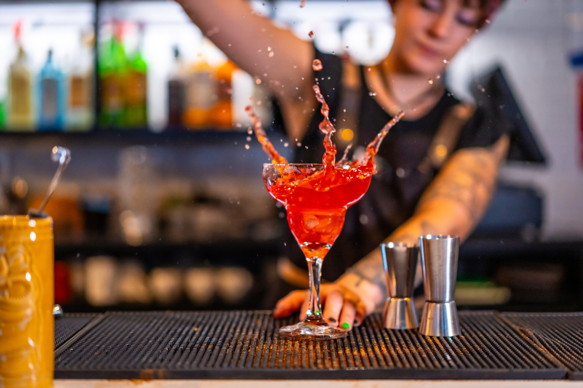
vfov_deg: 24.6
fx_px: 891
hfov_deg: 36.2
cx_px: 292
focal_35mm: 55
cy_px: 194
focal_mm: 55
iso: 1250
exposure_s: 1/500
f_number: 1.8
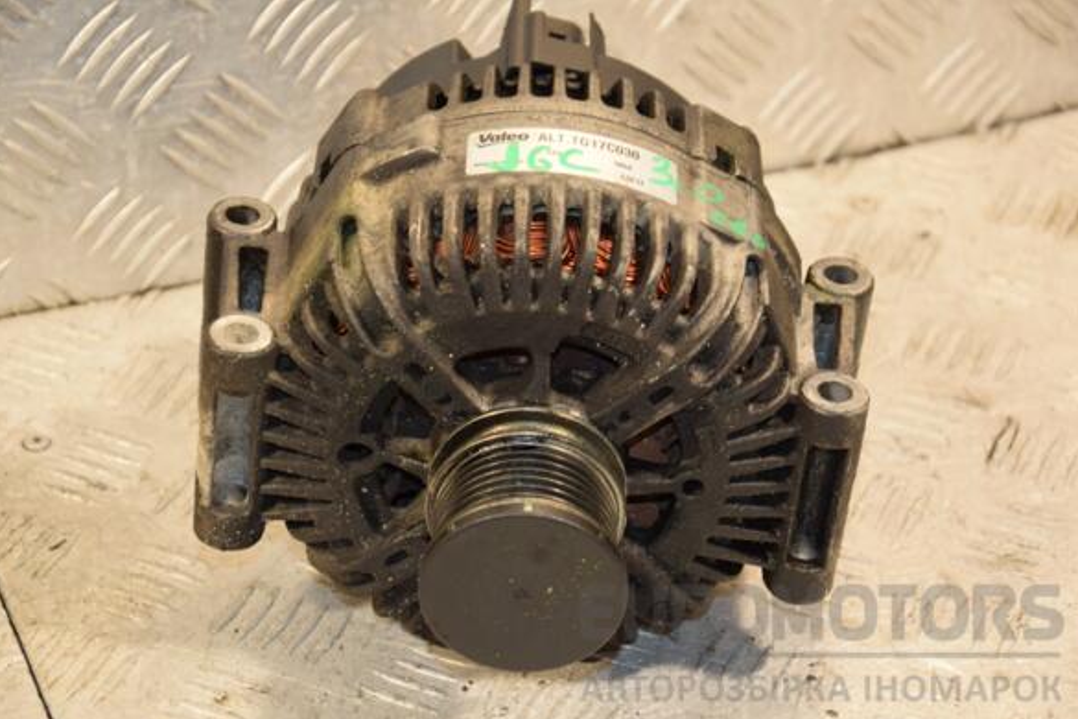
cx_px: 545
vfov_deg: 11.1
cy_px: 367
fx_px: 3683
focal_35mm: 123
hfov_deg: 16.7
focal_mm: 80
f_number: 5.3
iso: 800
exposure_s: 1/100
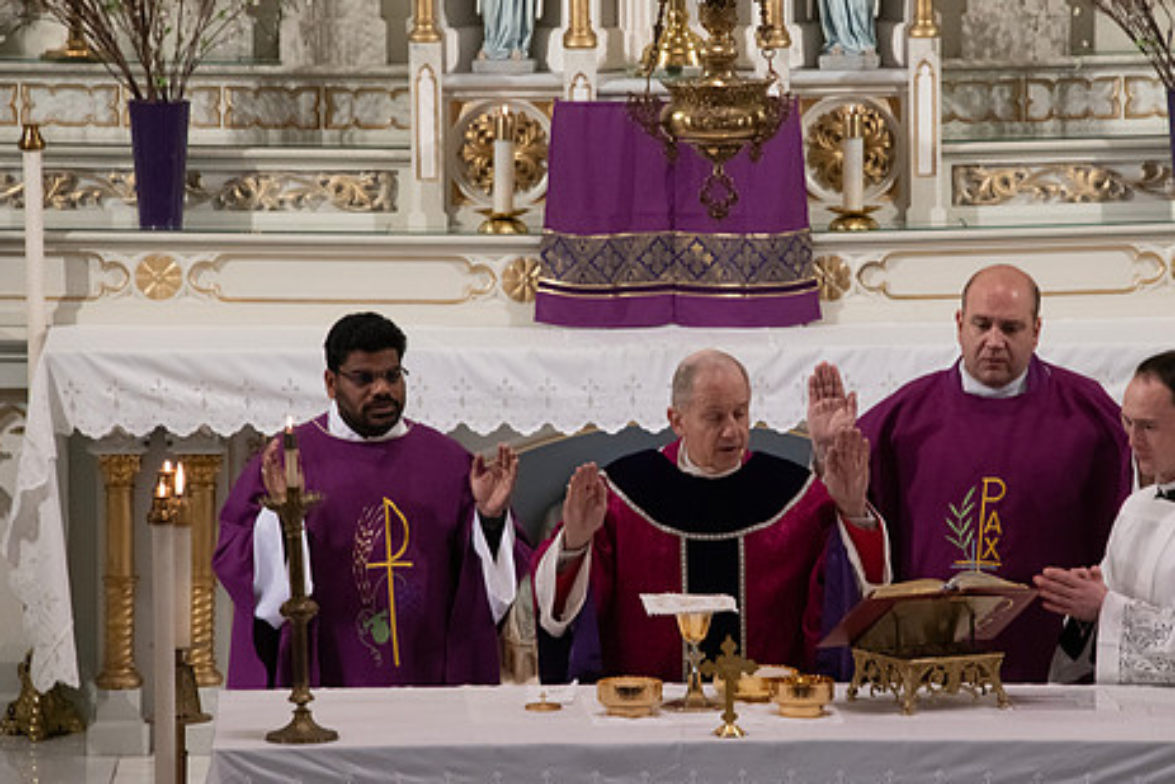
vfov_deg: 3.7
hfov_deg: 5.5
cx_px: 673
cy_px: 402
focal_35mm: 376
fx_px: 12275
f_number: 9
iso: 4000
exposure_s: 1/100
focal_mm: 300
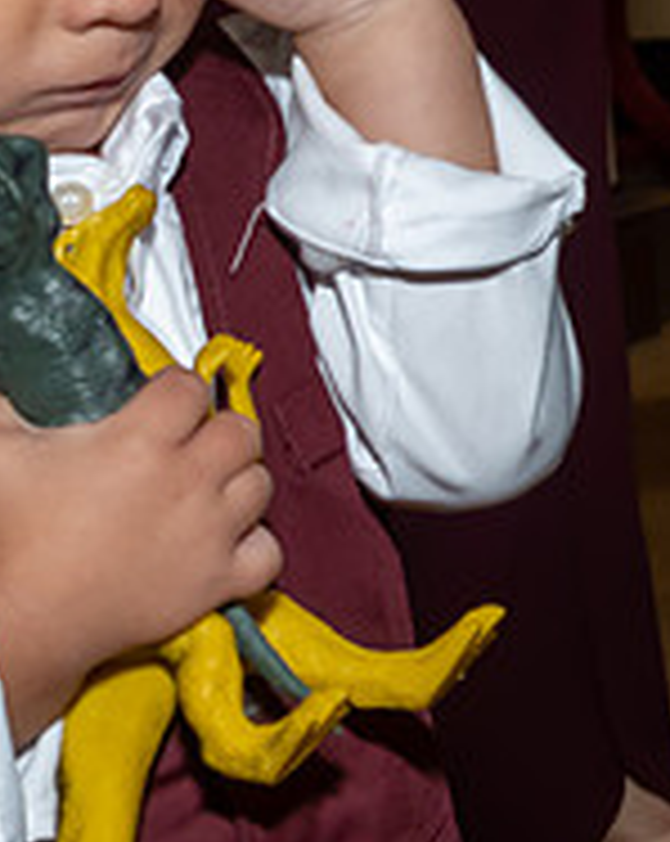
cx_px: -68
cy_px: 266
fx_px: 6585
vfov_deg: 7.3
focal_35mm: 265
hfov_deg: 5.8
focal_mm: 48
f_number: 8
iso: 500
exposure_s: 1/250
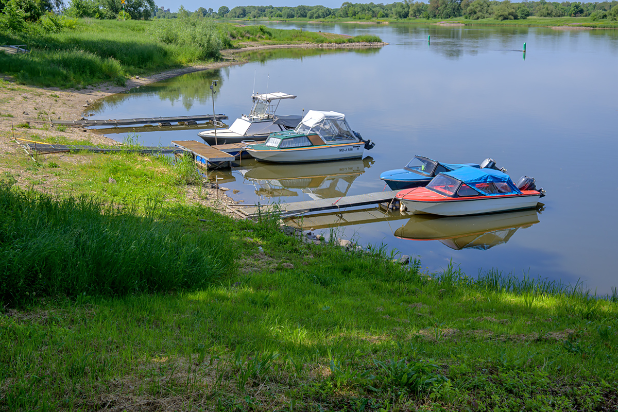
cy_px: 206
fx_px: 682
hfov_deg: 48.7
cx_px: 309
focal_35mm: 40
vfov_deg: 33.6
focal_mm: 26.5
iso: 200
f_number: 8
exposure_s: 1/250
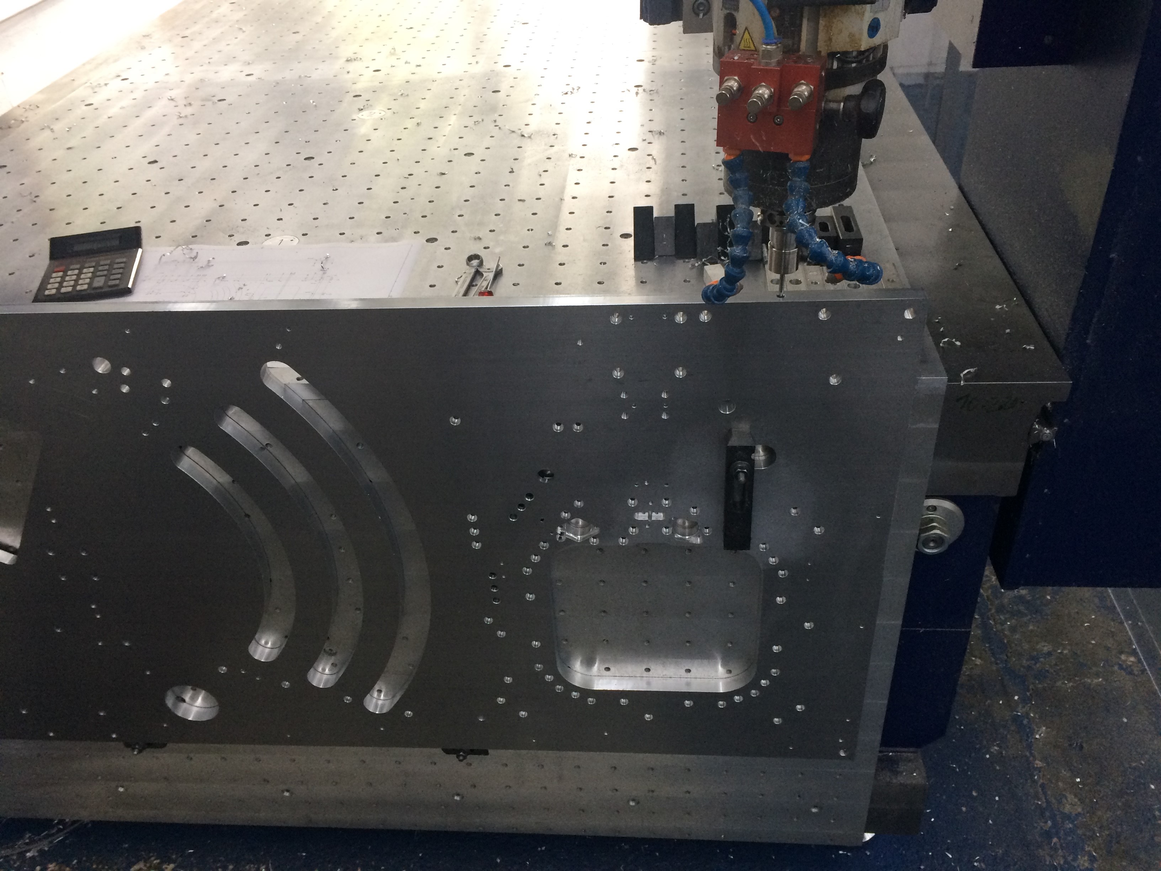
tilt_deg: -37.7
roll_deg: +5.3
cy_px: 436
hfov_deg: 61.7
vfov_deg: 48.2
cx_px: 580
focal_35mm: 29
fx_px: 973
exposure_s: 1/33
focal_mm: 4.15
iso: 80
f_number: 2.2
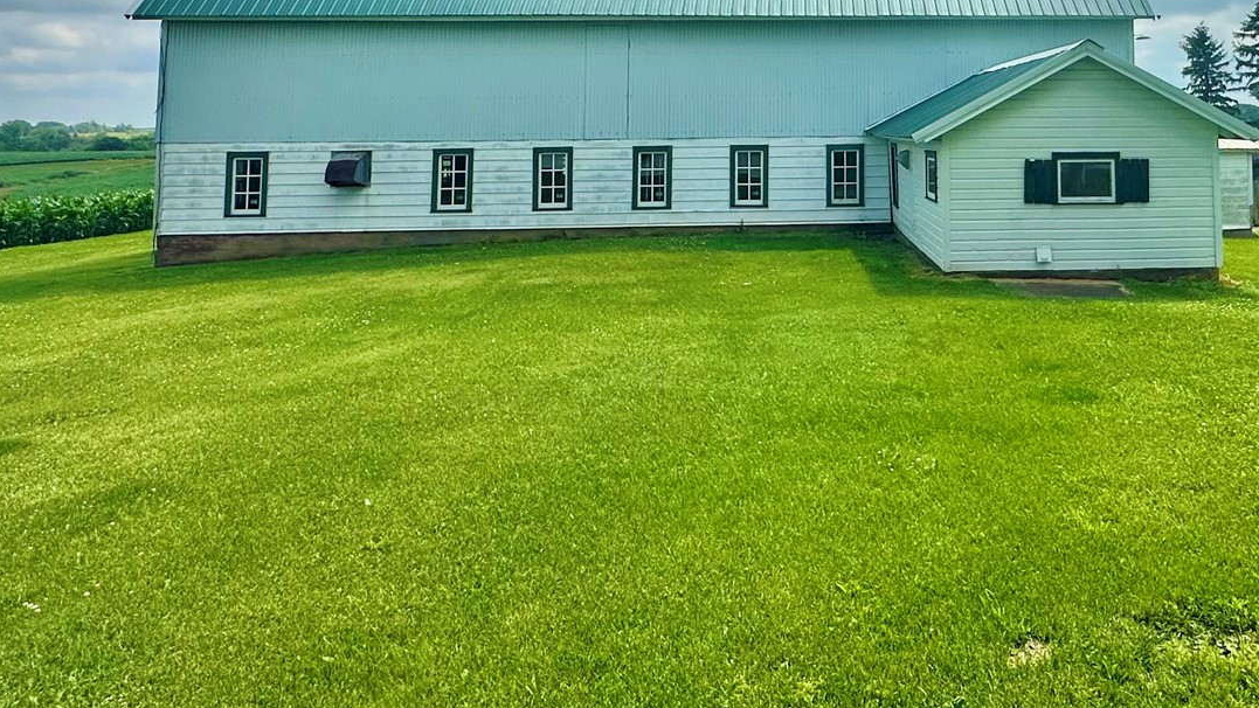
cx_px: 857
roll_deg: +0.3
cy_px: 48
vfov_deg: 37.1
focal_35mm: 29
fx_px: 968
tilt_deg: +4.5
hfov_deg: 64.1
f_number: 2.2
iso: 50
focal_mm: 2.22
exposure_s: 1/3205
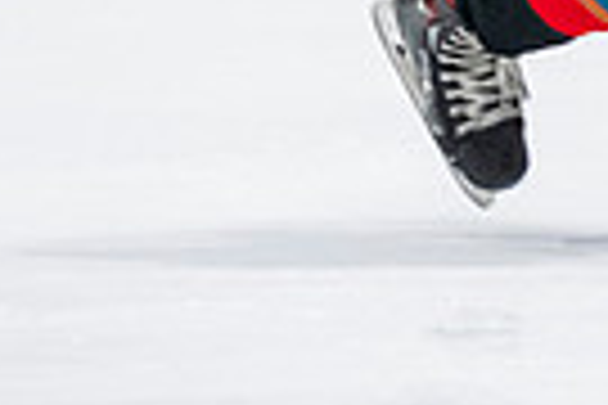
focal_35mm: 1454
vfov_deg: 0.9
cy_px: -642
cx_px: 1052
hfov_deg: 1.4
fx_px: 24555
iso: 1600
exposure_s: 1/800
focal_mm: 200
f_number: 3.2
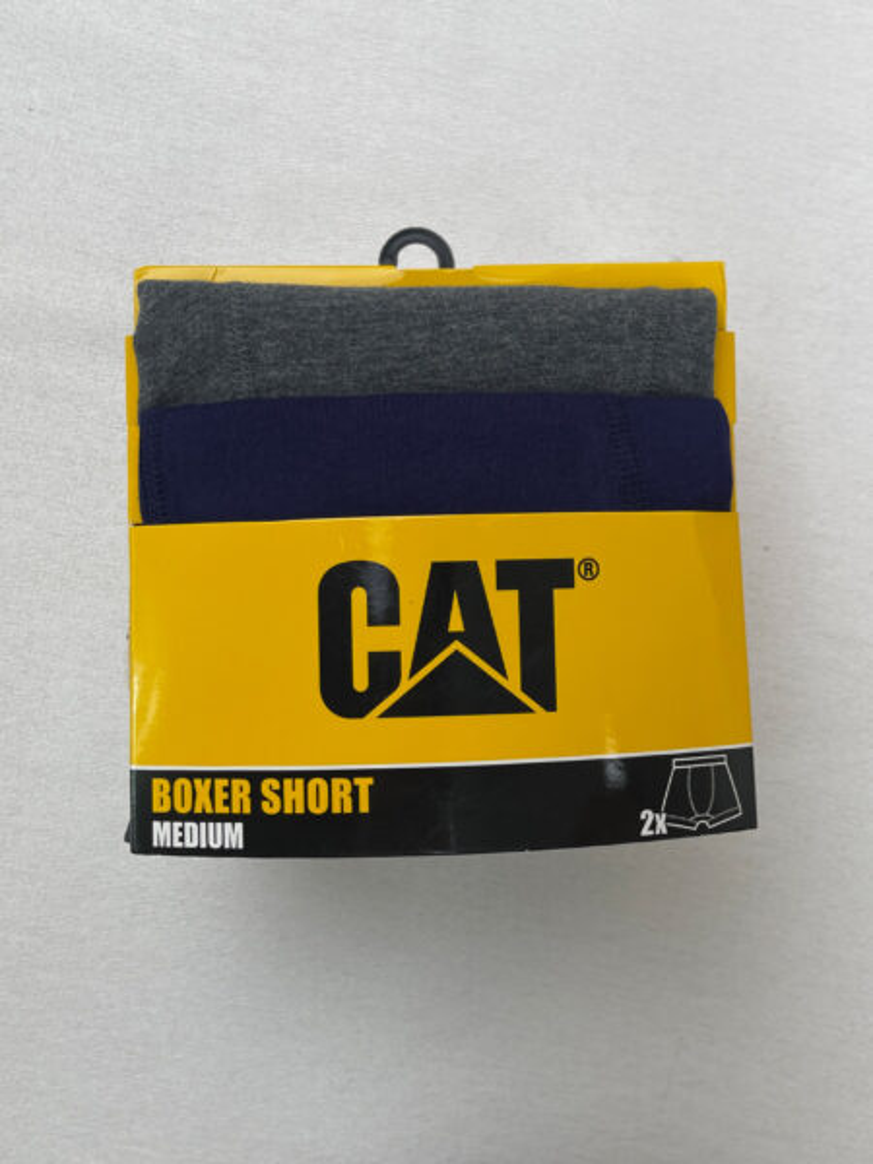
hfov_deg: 54.9
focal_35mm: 25
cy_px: 582
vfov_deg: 69.4
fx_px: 841
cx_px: 436
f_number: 1.6
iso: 32
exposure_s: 1/141
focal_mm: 5.1
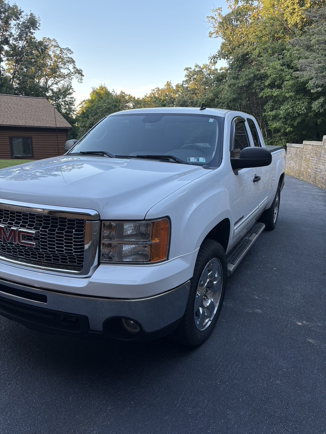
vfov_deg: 67.3
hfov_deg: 53.1
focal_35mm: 26
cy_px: 217
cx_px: 163
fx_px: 326
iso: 50
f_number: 1.6
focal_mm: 5.96
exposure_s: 1/122
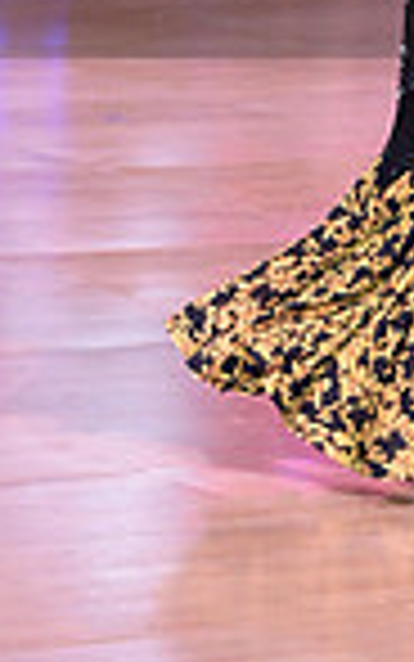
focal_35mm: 282
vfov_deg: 7.4
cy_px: -90
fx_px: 5086
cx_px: 200
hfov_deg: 4.7
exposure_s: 1/250
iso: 2000
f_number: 4.5
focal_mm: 70
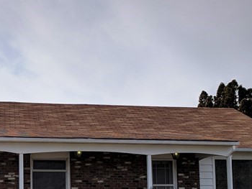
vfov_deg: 19.3
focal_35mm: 76
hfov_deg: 24.8
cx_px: 20
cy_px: 144
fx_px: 554
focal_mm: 4.67
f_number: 2
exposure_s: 1/3876
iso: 51
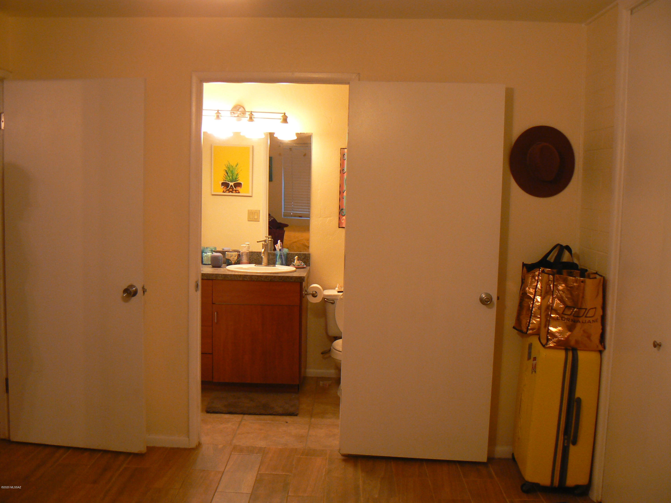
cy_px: 252
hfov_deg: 51.4
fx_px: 698
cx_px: 336
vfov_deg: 39.7
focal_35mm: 36
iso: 160
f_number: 2.8
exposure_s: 1/30
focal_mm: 6
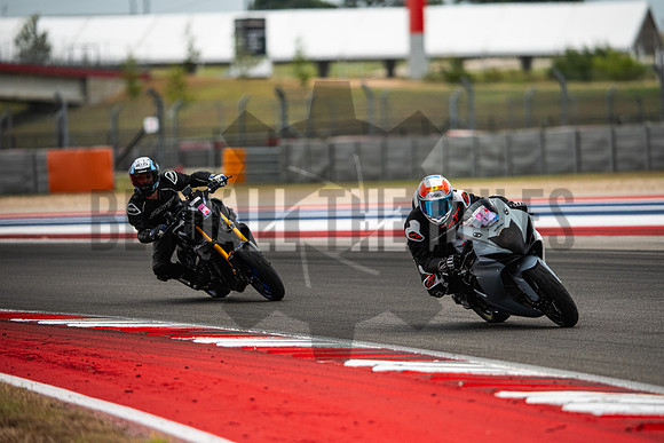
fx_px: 5534
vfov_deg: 4.6
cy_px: 222
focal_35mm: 300
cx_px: 332
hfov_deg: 6.9
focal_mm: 200
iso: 400
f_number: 2
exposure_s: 1/5000
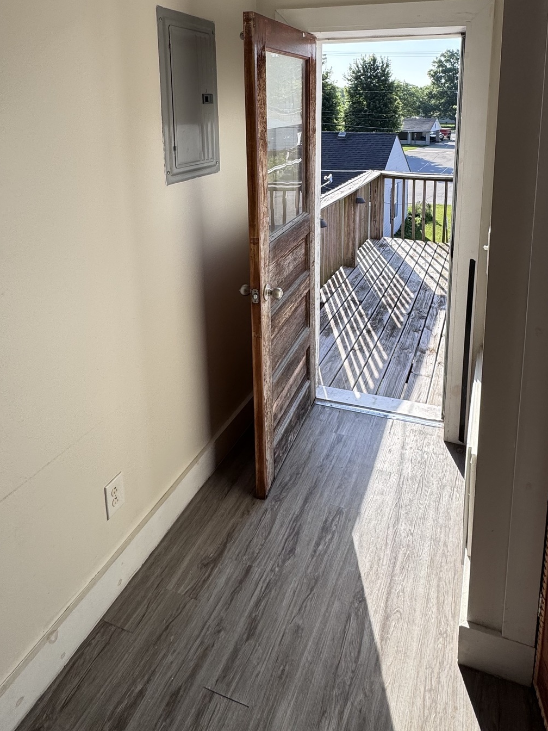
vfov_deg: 67.8
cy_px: 197
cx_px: 323
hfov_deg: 56.5
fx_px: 507
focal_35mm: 24
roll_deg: +0.4
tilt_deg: -10.8
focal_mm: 2.22
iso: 40
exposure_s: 1/582
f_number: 2.2
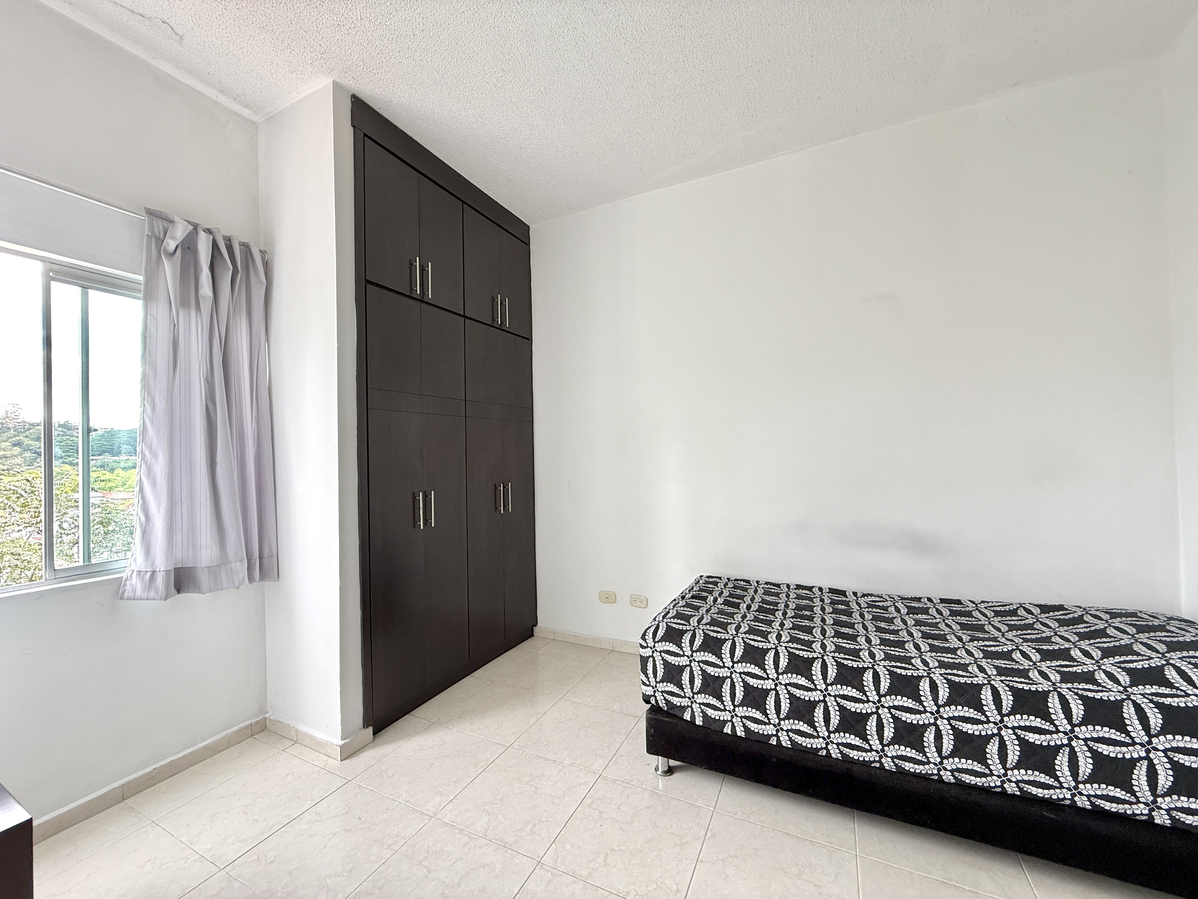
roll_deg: +0.8
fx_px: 485
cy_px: 450
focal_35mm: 14
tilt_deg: +0.4
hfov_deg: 102.1
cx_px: 599
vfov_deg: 85.7
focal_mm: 2.22
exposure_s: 1/99
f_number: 2.2
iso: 160
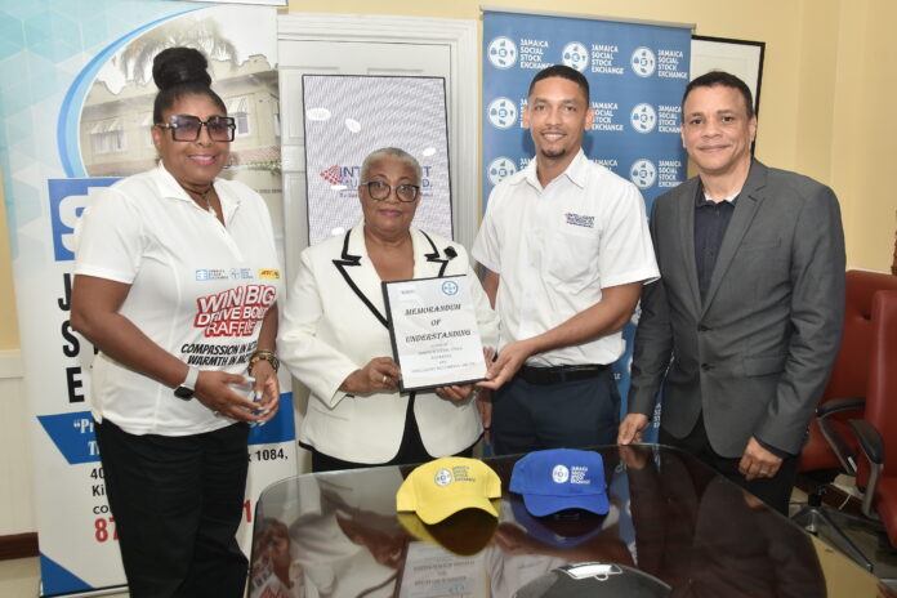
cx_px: 448
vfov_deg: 40.0
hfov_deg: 57.2
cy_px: 299
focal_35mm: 33
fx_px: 822
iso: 320
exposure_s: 1/60
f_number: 7.1
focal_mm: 22
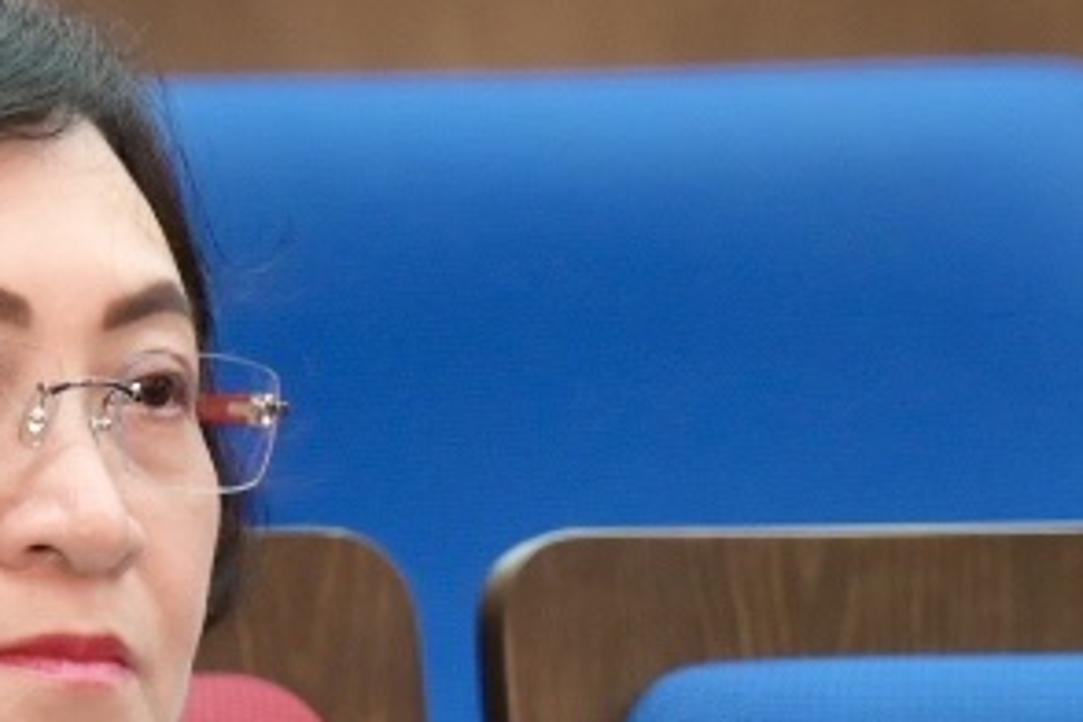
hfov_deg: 1.9
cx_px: -162
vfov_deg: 1.2
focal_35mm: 1103
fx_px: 33179
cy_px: 387
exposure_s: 1/60
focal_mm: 200
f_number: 3.5
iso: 800
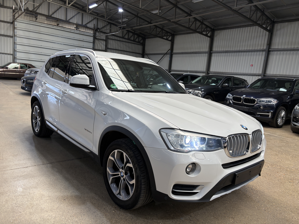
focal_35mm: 26
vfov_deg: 53.1
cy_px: 112
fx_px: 225
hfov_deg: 67.3
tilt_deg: -5.2
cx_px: 150
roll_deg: -5.6
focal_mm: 5.96
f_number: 1.6
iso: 50
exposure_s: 1/84
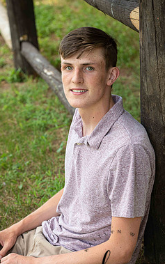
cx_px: 76
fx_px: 870
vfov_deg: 17.2
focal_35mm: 121
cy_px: 155
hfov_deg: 10.8
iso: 400
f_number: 5.6
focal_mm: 100
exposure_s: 1/200
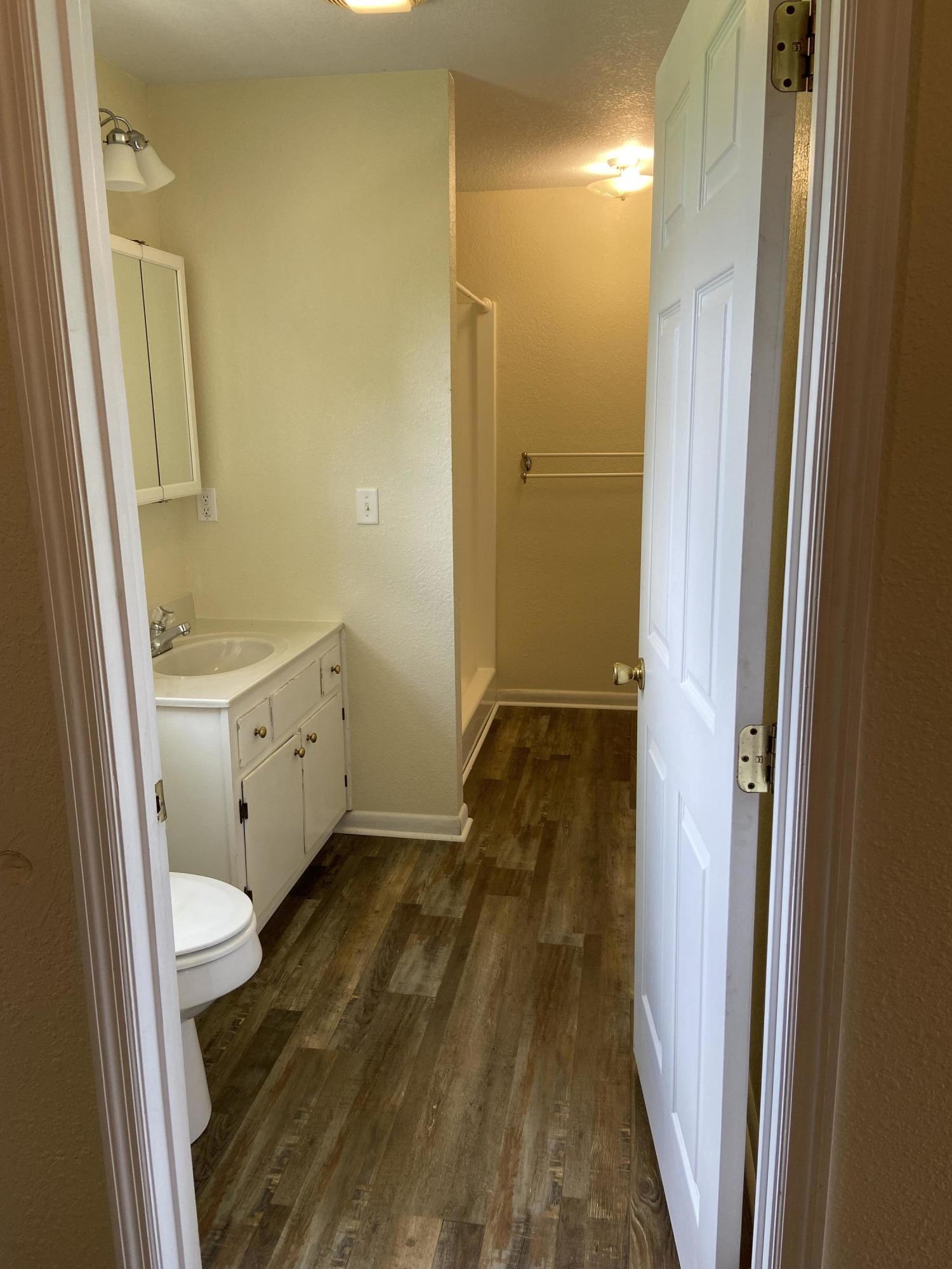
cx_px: 476
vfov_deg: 67.3
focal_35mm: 26
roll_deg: +0.7
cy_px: 634
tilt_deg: -11.4
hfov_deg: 53.1
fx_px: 953
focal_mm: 4.25
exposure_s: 1/60
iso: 64
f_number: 1.8
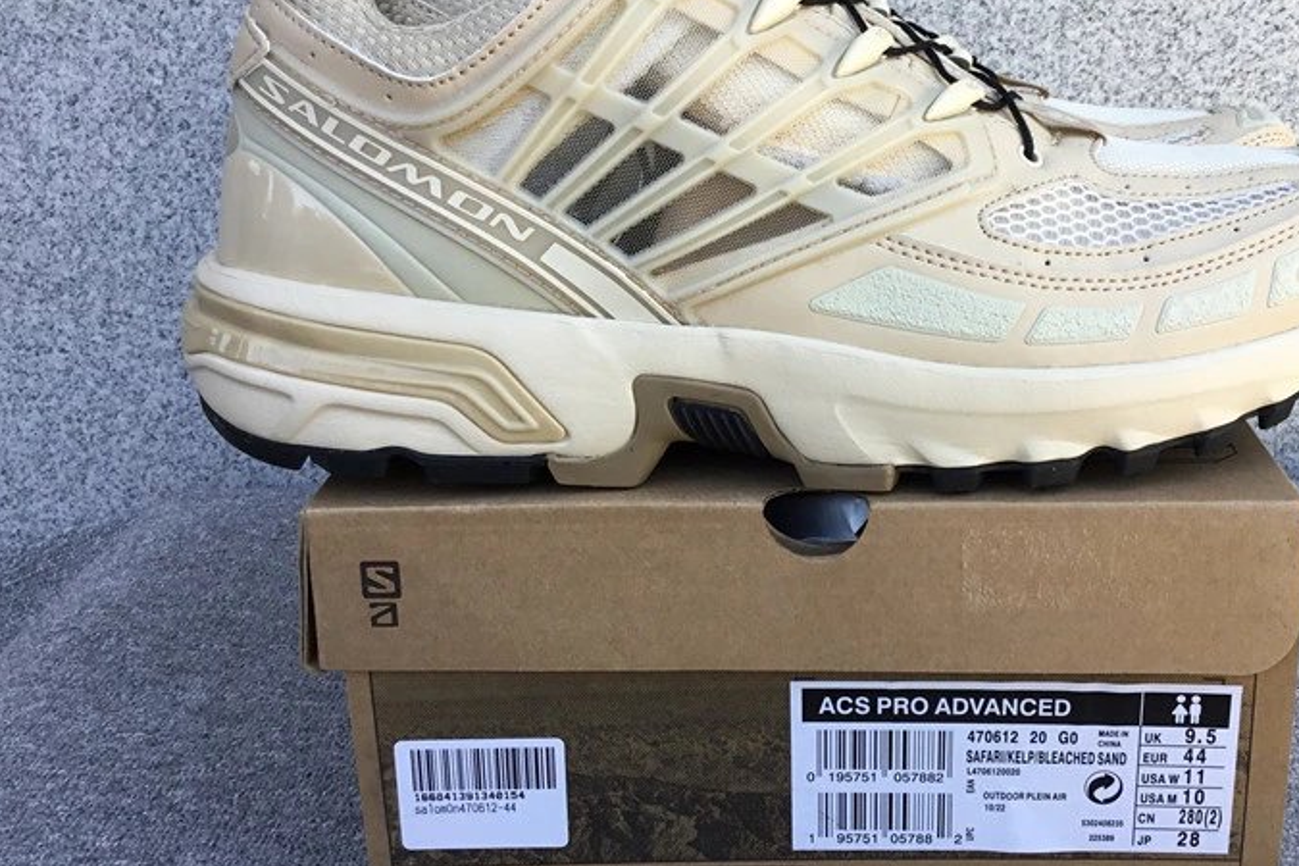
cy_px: 395
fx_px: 1551
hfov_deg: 45.0
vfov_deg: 31.2
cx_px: 826
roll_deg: +1.7
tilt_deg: -18.9
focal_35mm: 43
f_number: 2.4
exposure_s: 1/153
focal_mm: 3.3
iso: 25
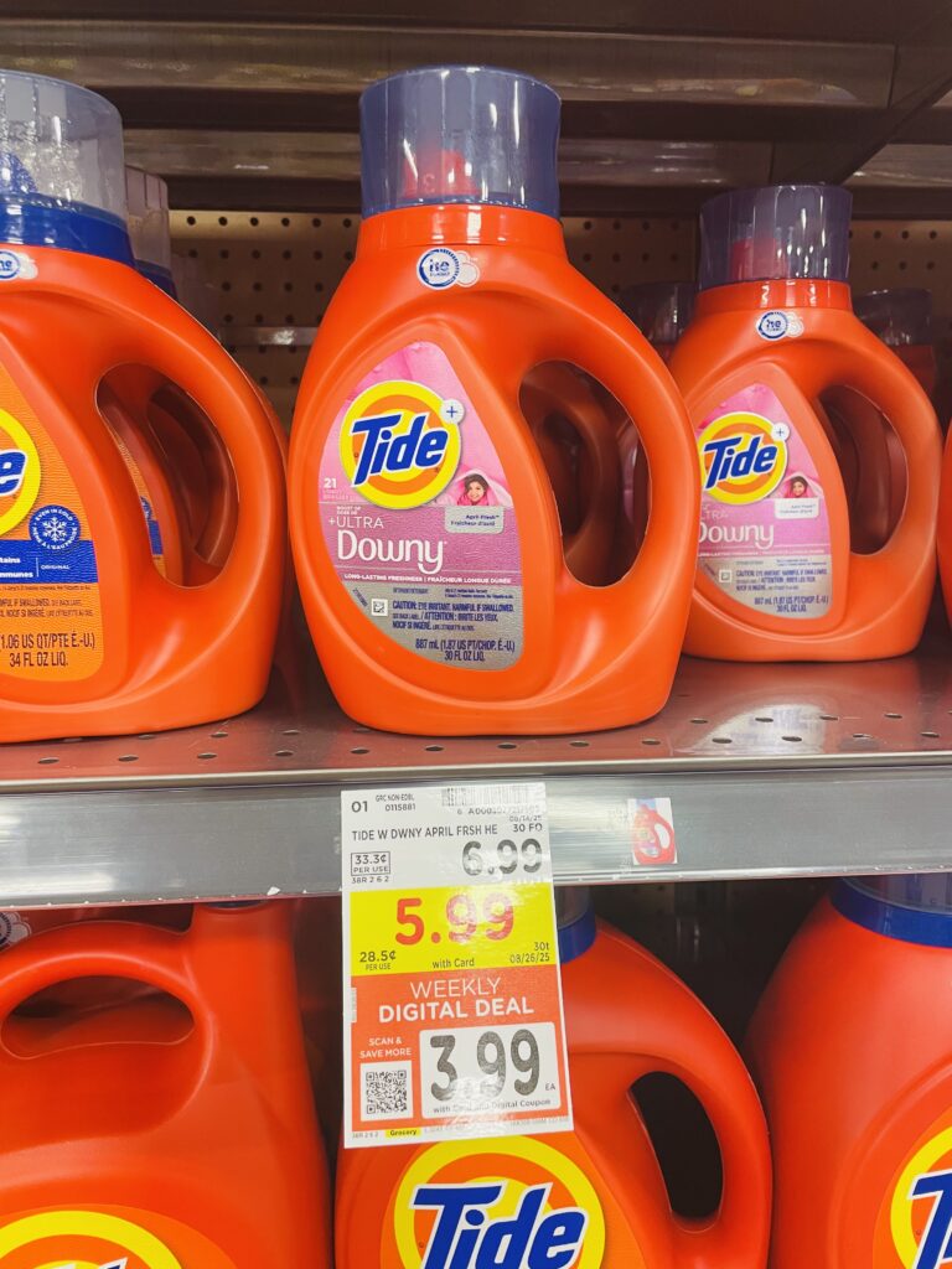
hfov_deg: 53.1
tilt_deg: -8.6
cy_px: 634
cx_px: 476
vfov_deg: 67.3
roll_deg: +0.8
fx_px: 953
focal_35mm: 26
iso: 100
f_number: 1.6
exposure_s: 1/63
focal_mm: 4.2
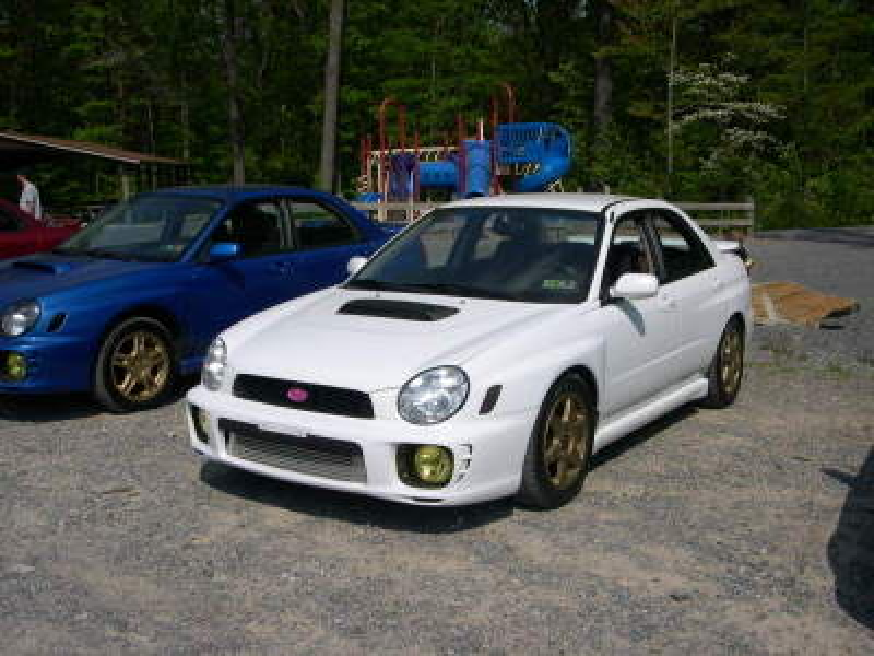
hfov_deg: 49.0
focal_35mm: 38
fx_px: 959
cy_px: 328
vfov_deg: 37.7
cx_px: 437
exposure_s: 1/494
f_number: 7.6
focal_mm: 8
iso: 100
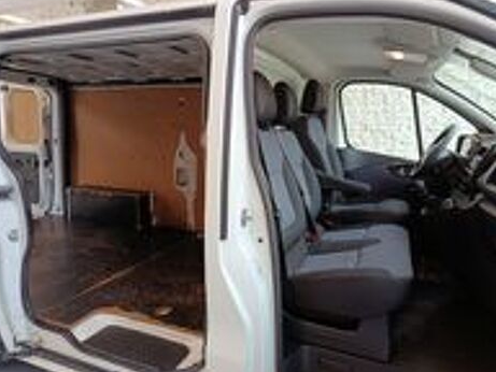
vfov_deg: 54.9
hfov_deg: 69.4
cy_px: 188
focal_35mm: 25
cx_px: 249
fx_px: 358
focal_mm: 5.24
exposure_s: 1/50
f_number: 1.7
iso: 712
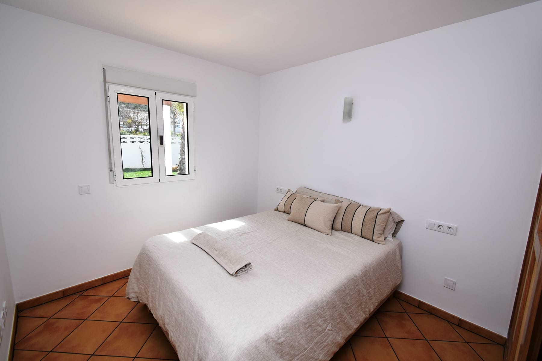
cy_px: 180
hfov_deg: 100.4
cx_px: 271
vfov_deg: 77.3
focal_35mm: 15
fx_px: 226
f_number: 5.6
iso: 200
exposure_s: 1/250
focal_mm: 10
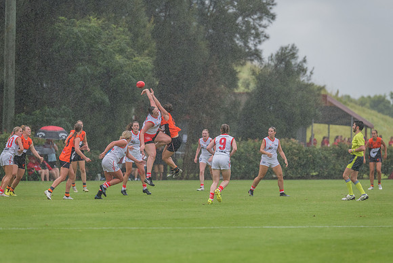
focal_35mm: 300
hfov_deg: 6.9
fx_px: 3276
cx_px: 196
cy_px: 132
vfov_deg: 4.6
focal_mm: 300
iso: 800
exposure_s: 1/2000
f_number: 5.6
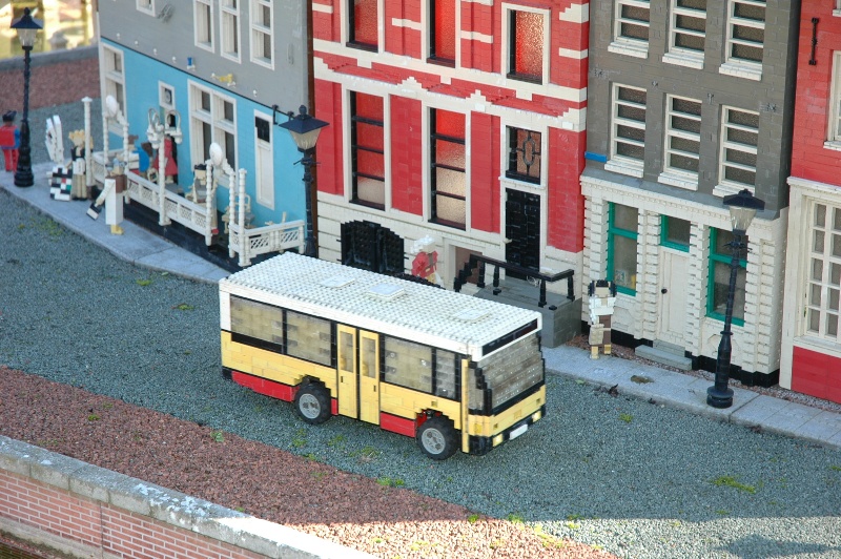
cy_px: 280
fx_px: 2451
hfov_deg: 19.5
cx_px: 420
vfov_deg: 13.0
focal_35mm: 105
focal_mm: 70
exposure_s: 1/80
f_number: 4.5
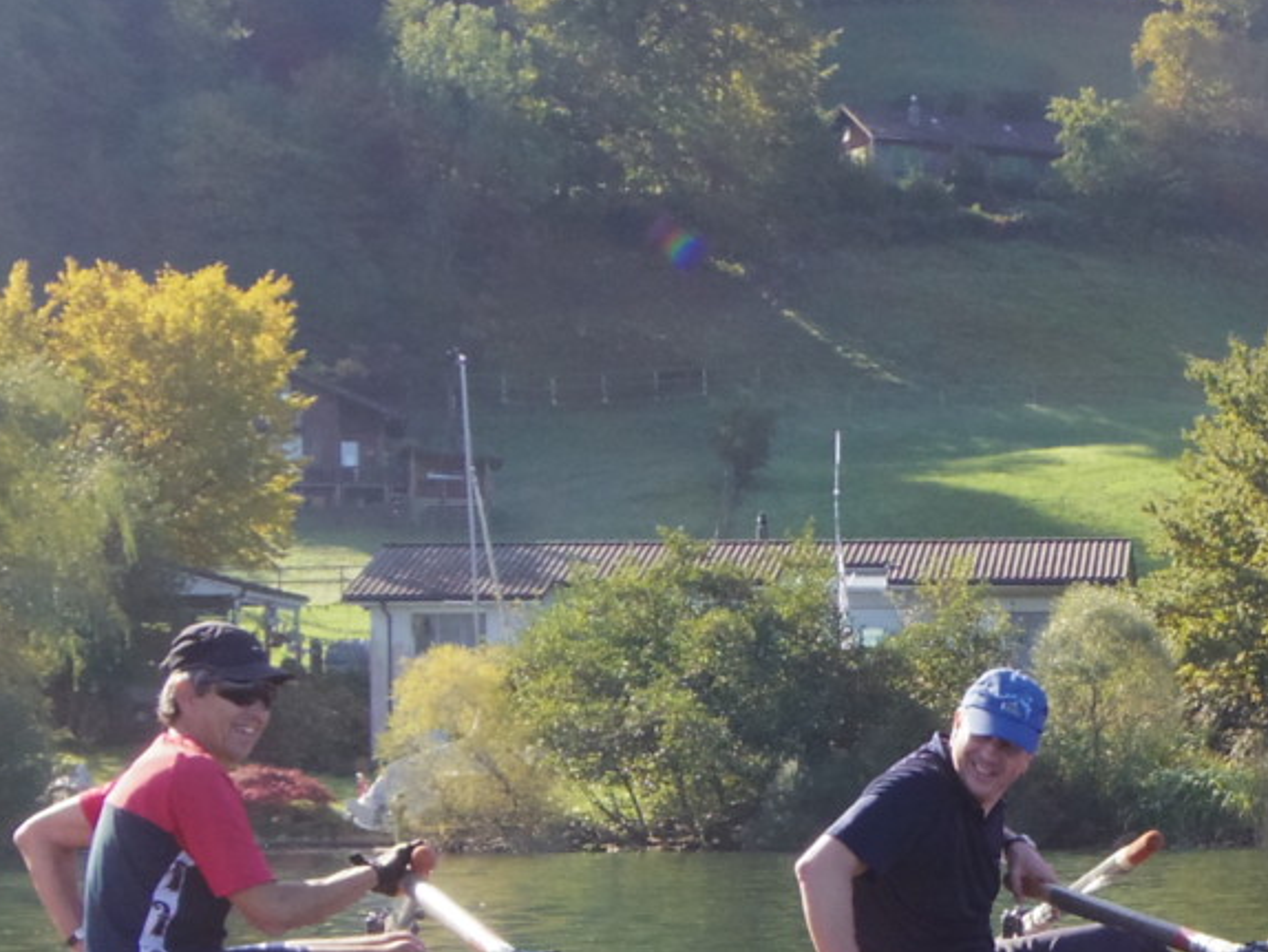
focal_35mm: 117
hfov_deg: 16.2
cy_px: 817
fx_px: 4288
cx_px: 1520
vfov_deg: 12.6
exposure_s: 1/640
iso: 250
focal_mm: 7.7
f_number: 4
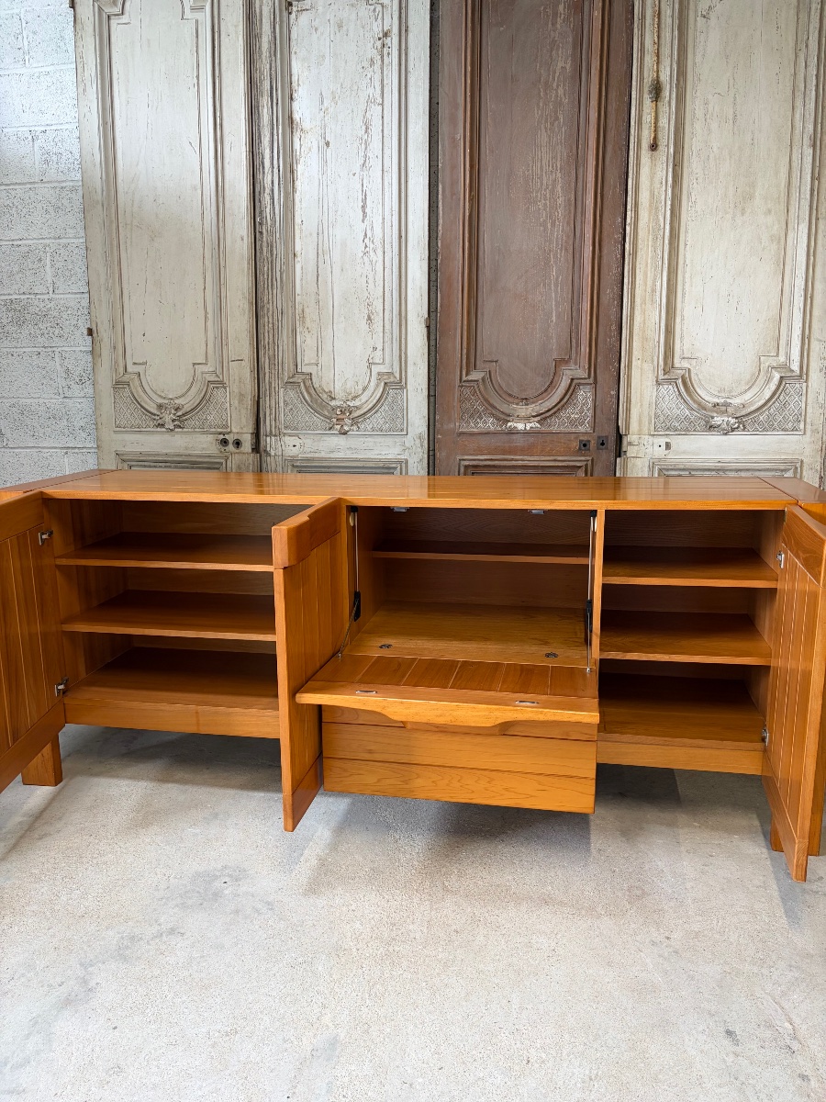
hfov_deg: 53.1
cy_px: 551
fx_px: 827
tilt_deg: -11.7
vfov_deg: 67.3
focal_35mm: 26
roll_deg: +0.7
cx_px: 413
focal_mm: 5.96
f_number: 1.6
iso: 100
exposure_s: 1/50
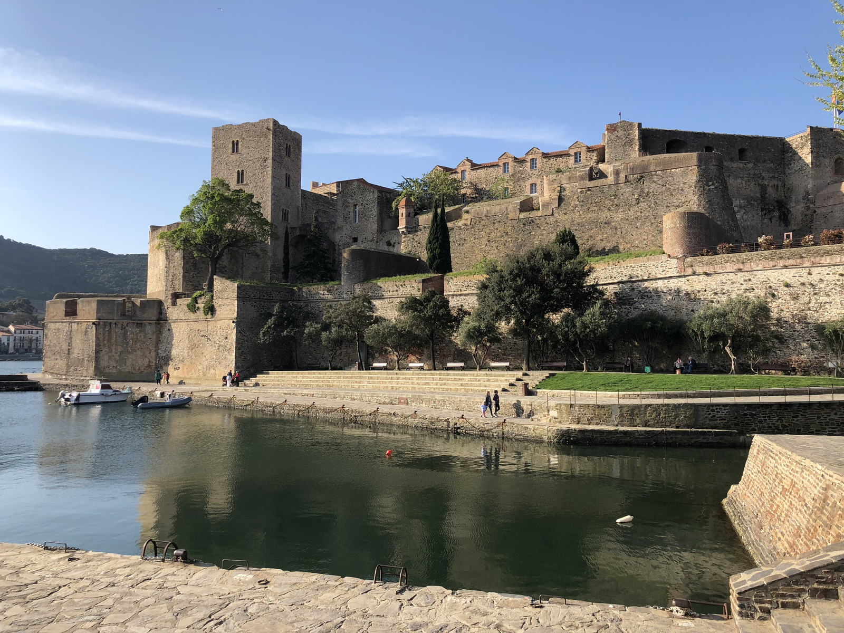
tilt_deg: +3.5
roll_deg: +0.0
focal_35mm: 28
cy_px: 316
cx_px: 422
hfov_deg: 63.4
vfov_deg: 49.7
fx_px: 683
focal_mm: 4
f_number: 1.8
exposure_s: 1/1297
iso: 20
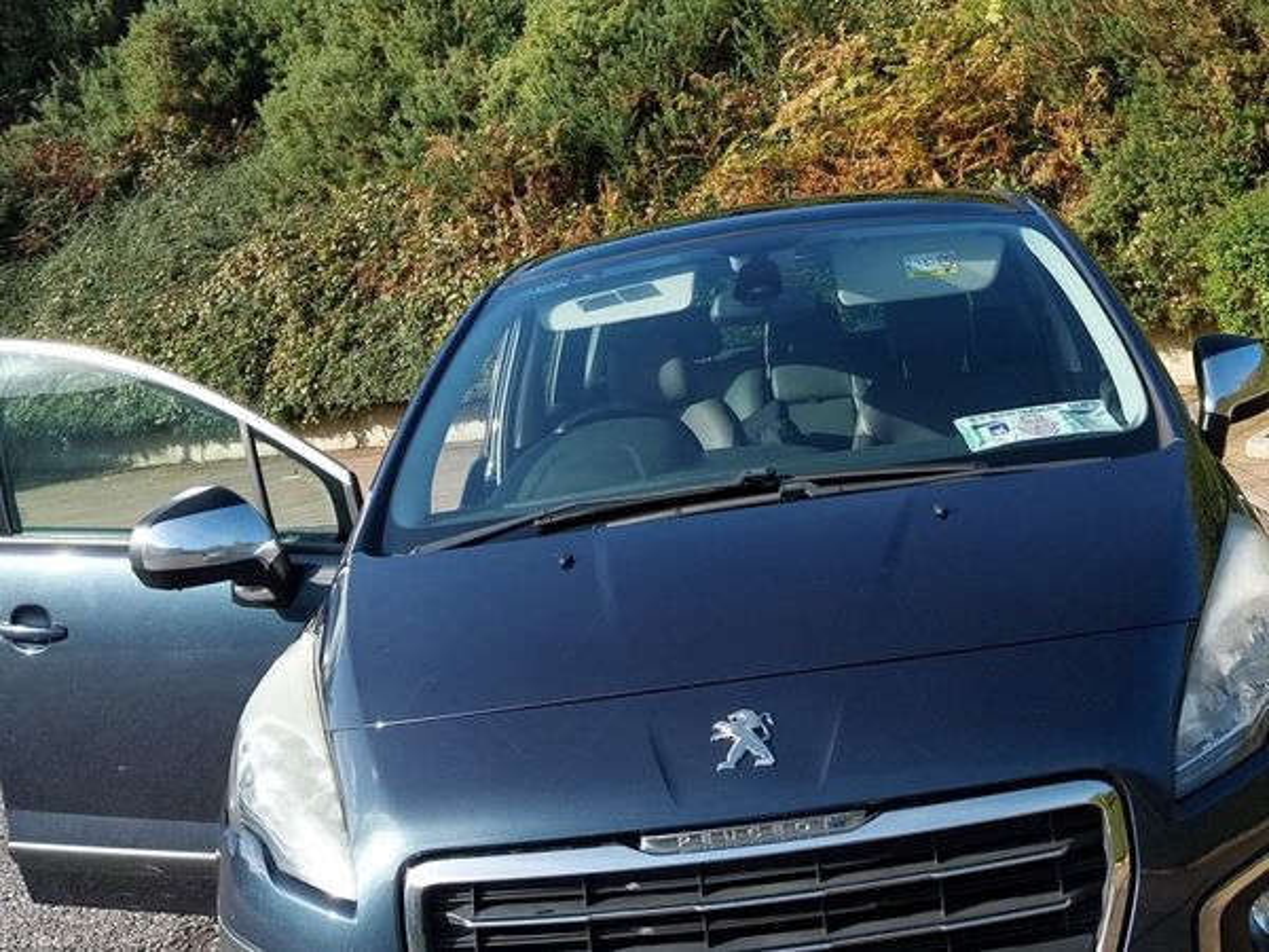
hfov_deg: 67.3
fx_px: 953
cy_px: 476
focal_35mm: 26
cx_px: 634
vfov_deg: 53.1
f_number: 1.8
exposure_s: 1/395
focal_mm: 4
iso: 25
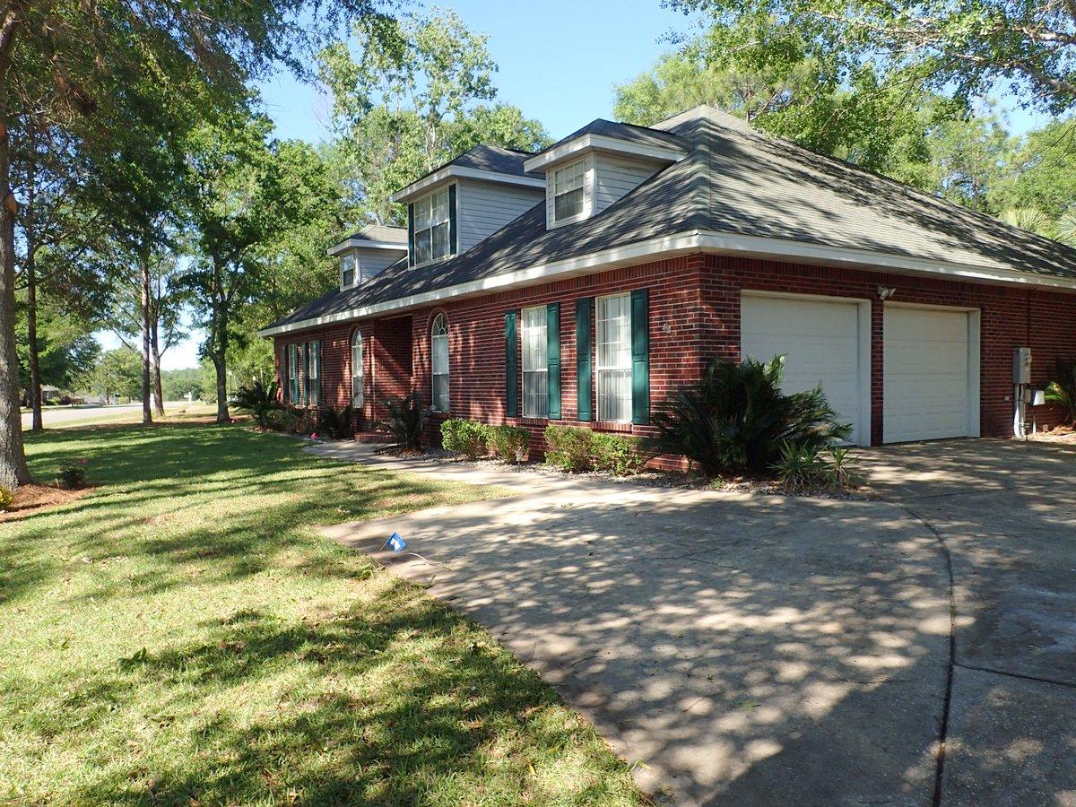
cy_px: 404
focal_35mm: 25
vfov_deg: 54.9
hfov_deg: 69.4
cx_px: 538
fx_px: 777
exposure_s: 1/400
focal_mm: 4.5
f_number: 2.8
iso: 100
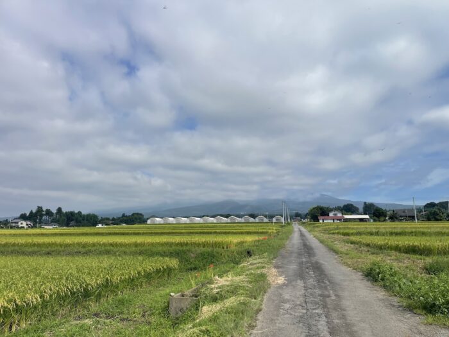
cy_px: 168
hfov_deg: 69.4
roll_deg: -0.6
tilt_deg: +10.6
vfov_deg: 54.9
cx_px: 224
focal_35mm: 25
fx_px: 324
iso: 32
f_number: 1.6
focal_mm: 5.1
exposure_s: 1/6579
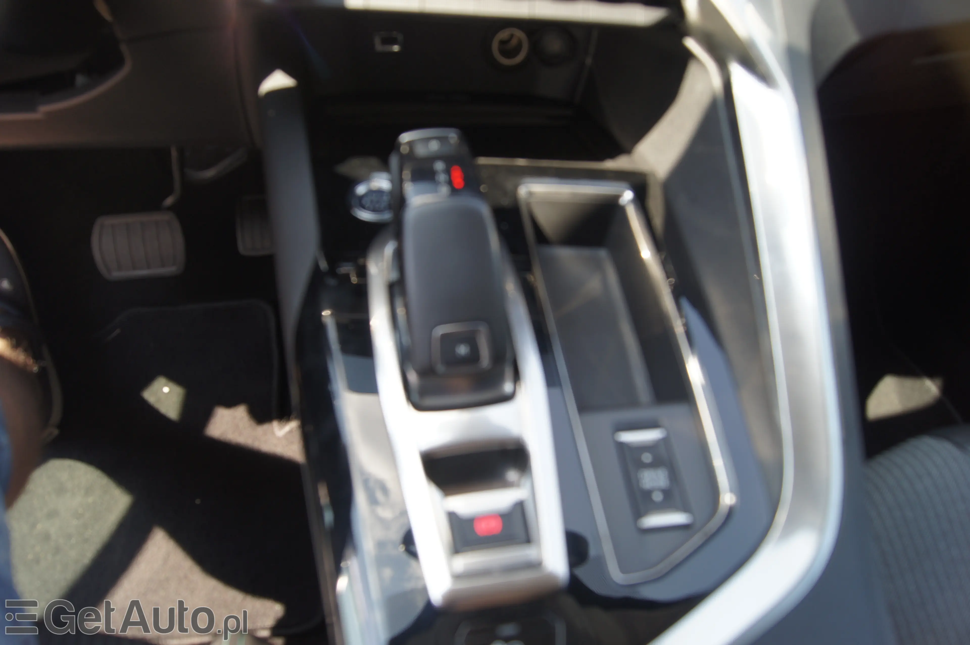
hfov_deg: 67.4
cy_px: 322
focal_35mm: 27
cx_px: 485
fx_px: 727
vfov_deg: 47.9
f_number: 5
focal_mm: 18
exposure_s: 1/60
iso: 100
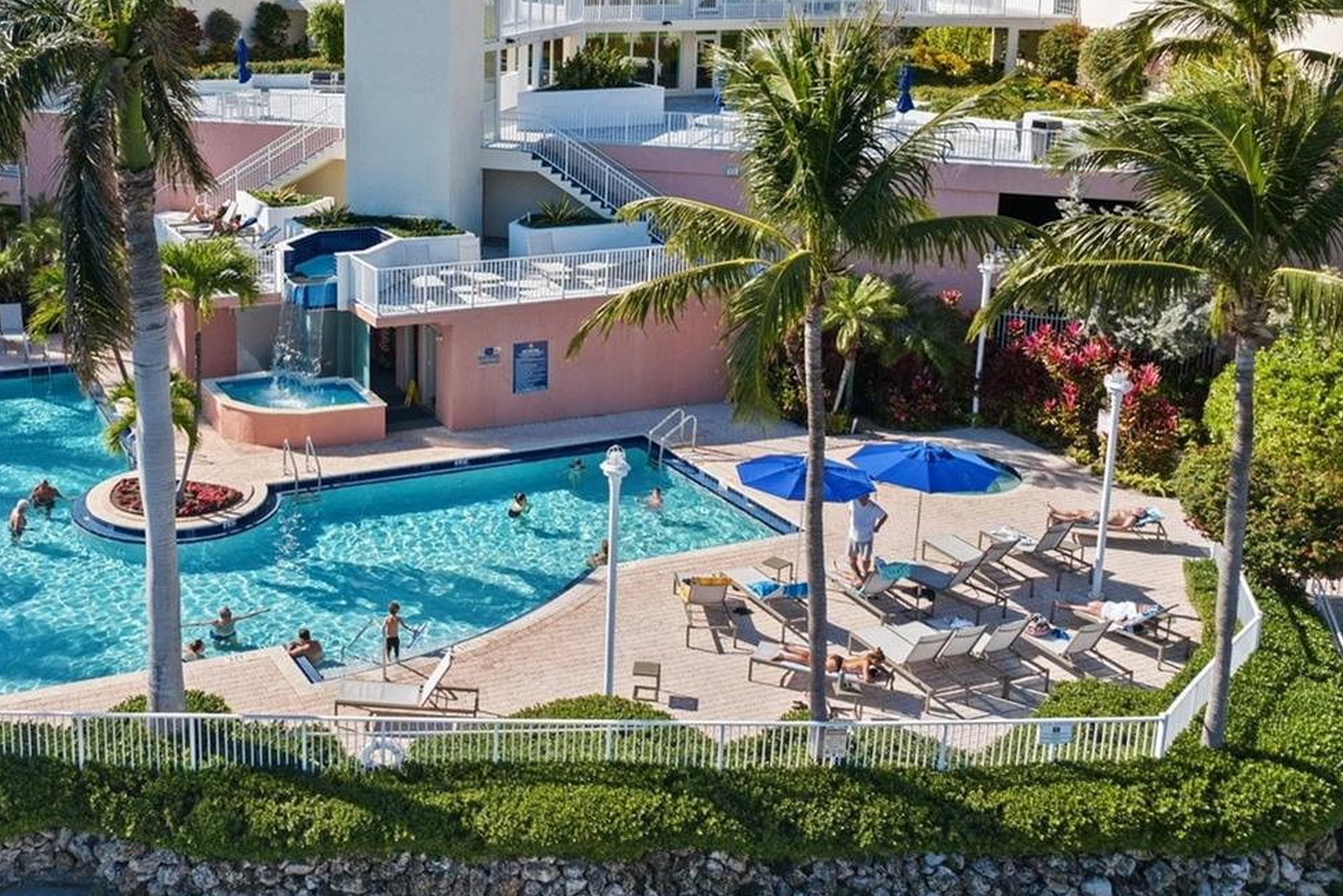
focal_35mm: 41
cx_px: 402
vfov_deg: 32.2
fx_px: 1530
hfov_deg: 46.3
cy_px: 267
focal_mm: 12.29
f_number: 2.8
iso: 180
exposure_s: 1/2500
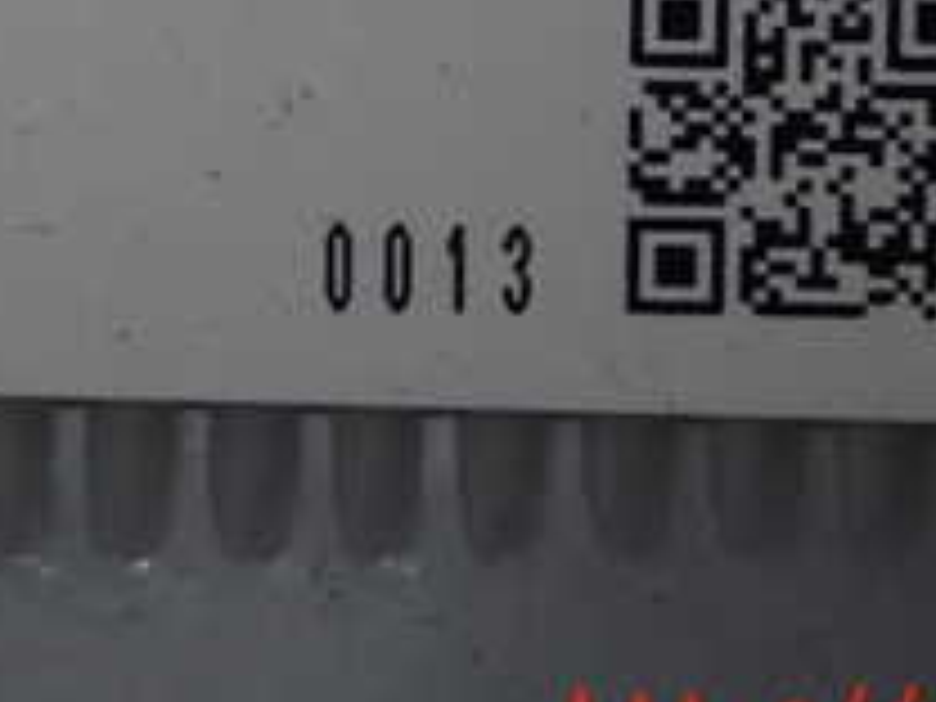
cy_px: -220
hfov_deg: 12.6
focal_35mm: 156
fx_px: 4218
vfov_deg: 9.3
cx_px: 238
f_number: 10
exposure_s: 1/50
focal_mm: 9.65
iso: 200
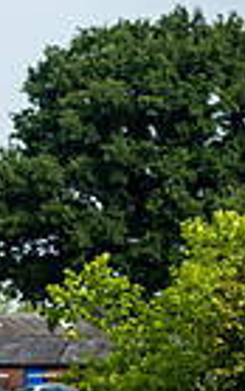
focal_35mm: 703
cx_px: -501
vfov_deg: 3.0
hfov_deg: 1.9
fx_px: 7503
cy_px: 378
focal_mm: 165
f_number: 5.6
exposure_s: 1/500
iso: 125
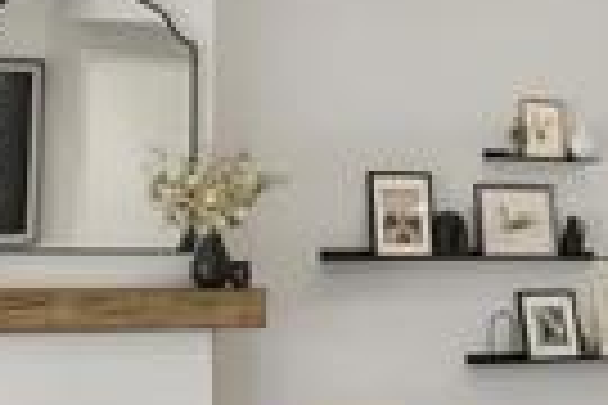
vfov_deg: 11.3
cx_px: 766
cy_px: 284
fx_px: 2043
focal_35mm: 121
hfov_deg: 16.1
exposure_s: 1/8
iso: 500
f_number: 8
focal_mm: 16
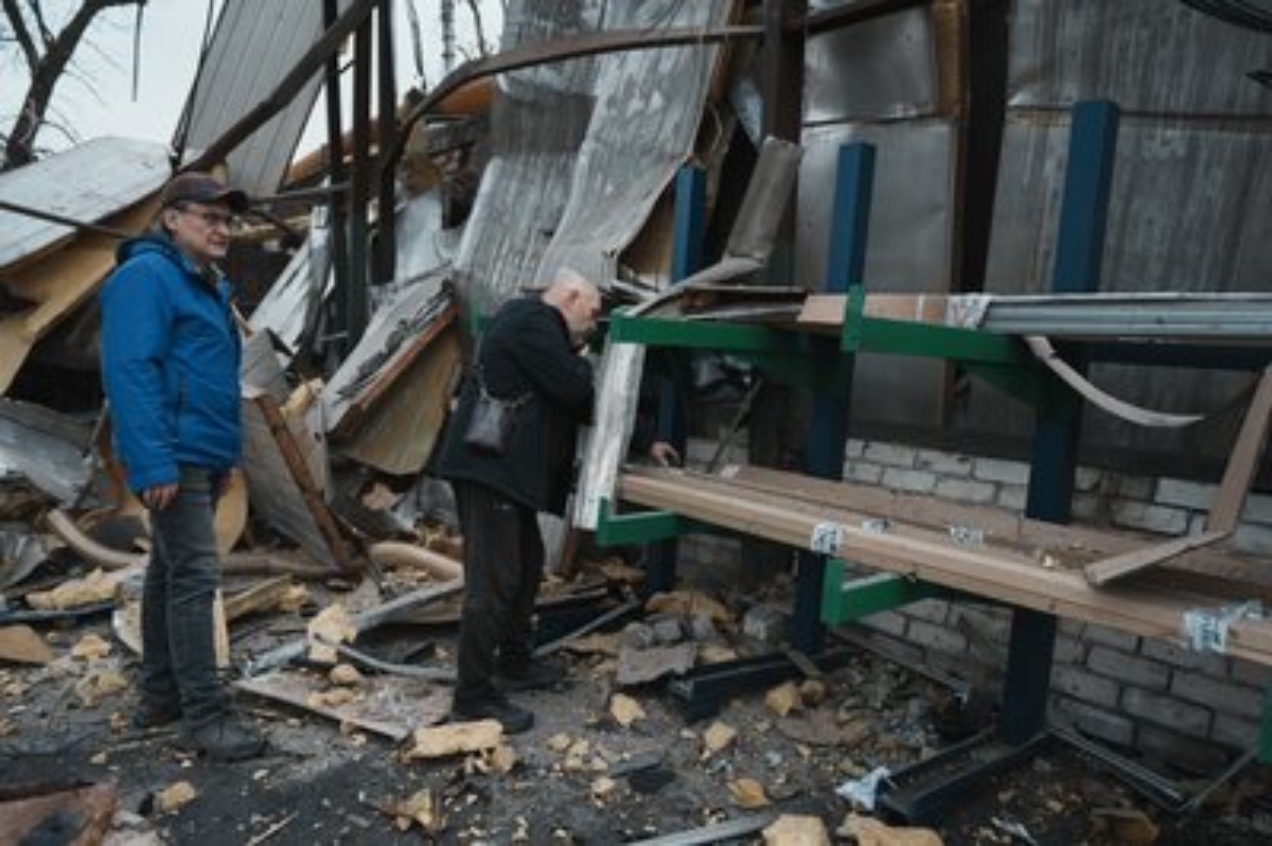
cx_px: 636
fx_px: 883
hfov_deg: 71.6
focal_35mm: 25
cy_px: 423
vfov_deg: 51.2
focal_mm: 25
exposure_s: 1/200
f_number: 4
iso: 200
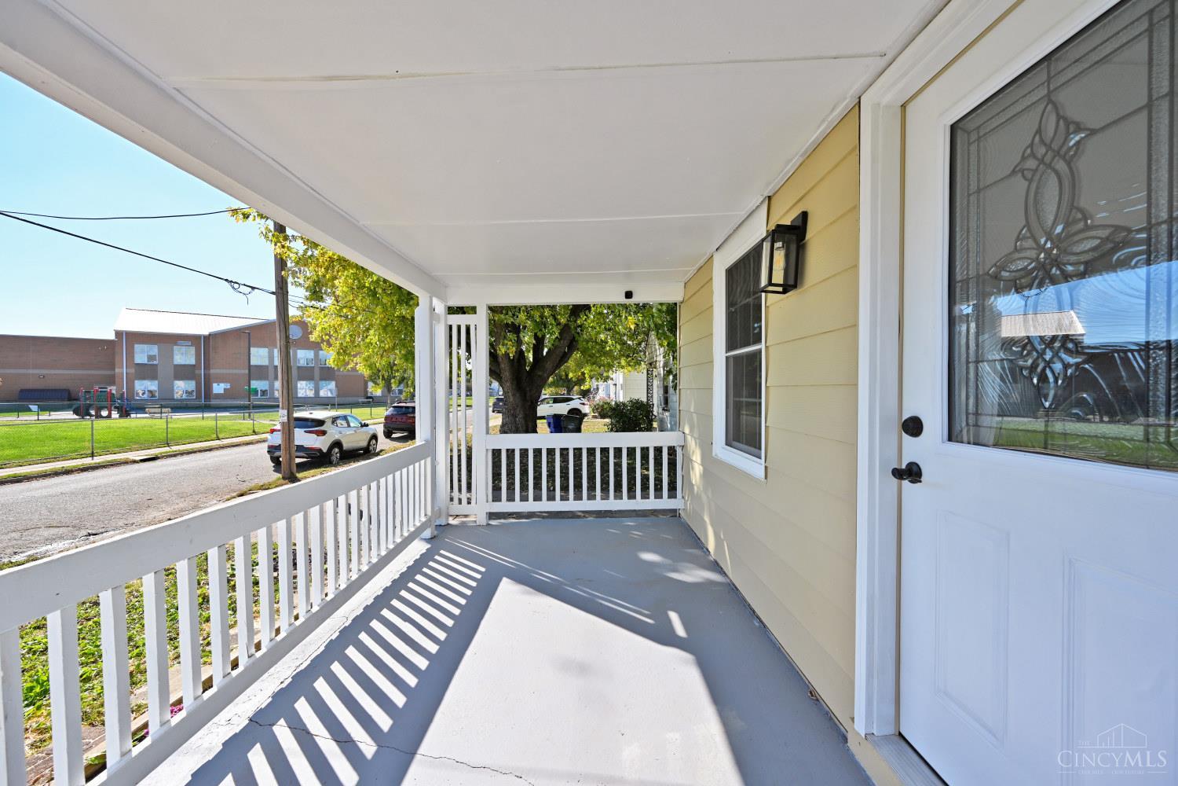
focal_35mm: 14
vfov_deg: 81.2
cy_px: 393
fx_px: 458
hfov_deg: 104.3
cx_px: 589
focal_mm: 14
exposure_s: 1/320
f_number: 6.3
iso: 100
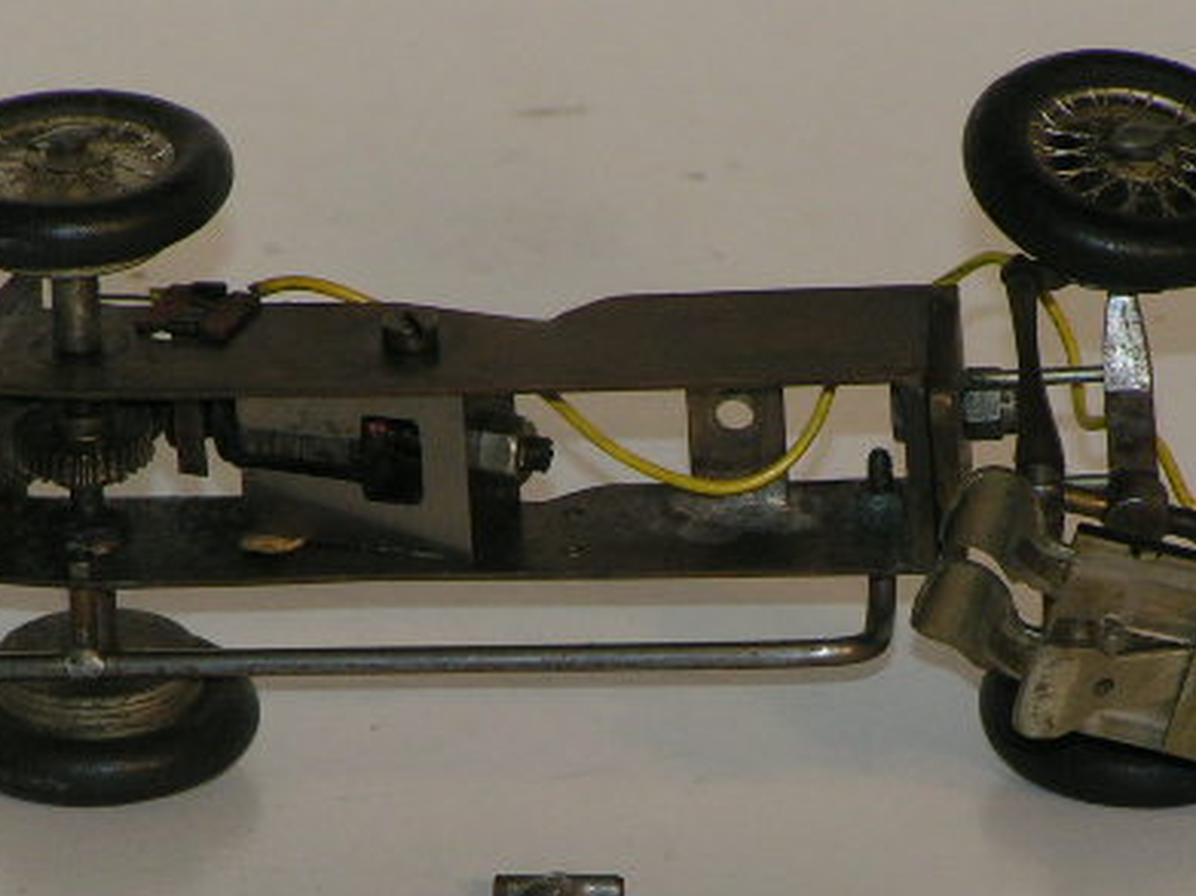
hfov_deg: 4.9
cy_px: 706
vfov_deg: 3.7
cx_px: 639
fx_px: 13954
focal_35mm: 404
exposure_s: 1/250
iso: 100
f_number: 5.6
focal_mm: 37.8
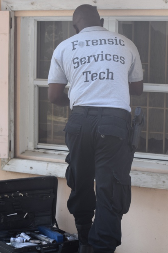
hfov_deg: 15.9
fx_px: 600
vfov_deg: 23.8
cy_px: 128
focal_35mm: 86
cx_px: 86
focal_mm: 55
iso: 400
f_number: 7.1
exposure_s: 1/200
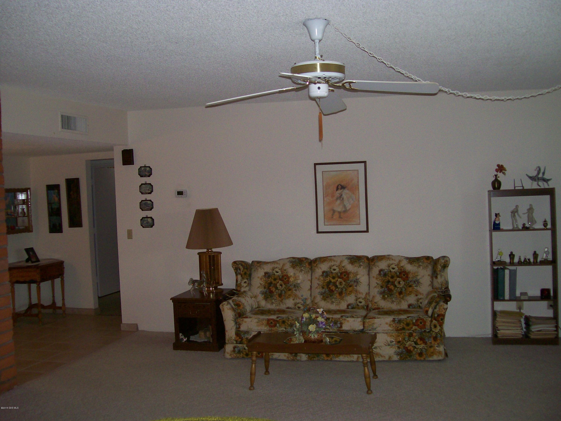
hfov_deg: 51.4
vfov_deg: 39.7
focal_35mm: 36
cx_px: 280
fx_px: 583
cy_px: 210
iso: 140
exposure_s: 1/64
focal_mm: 6
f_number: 2.7
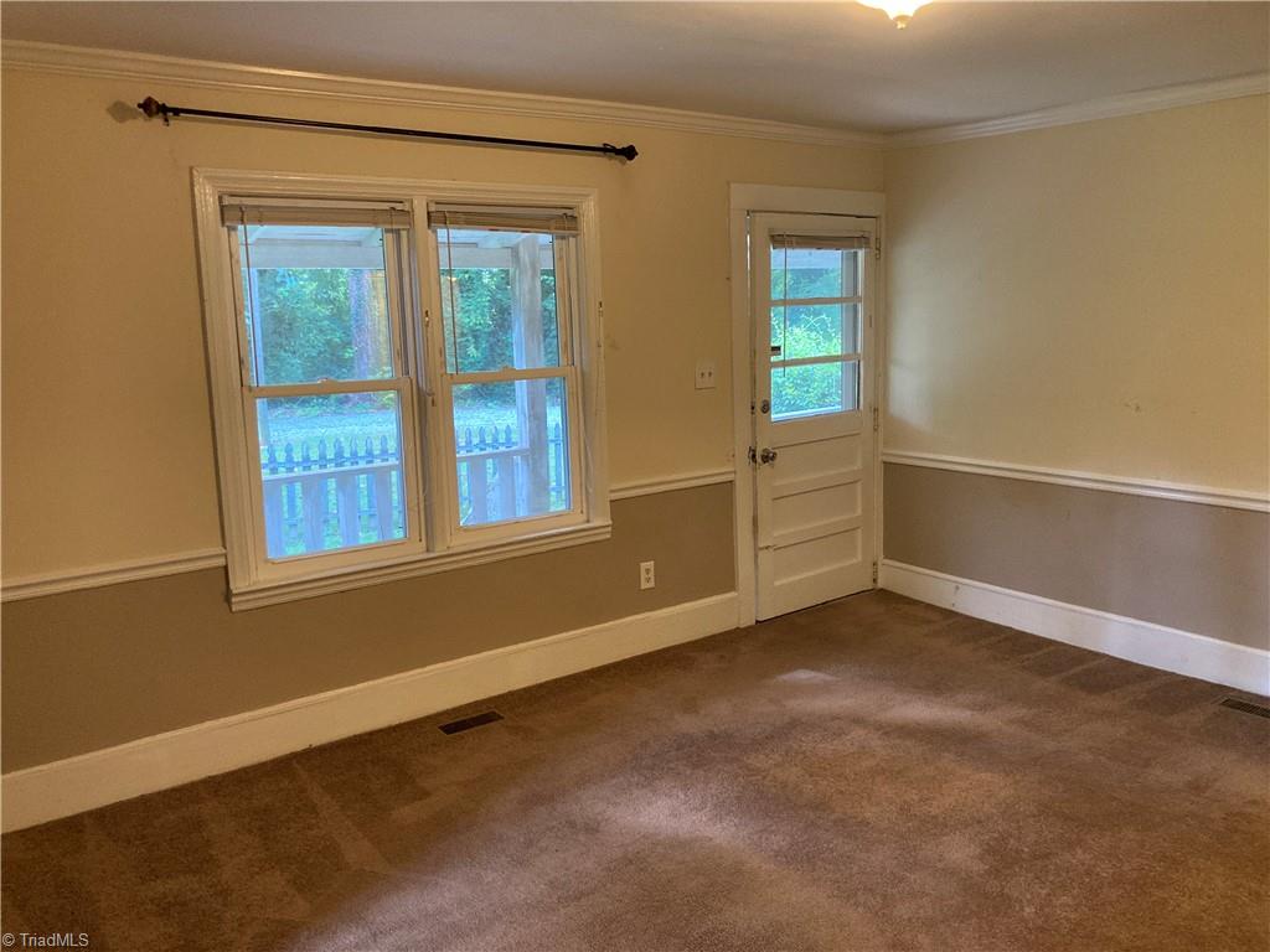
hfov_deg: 63.4
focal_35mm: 28
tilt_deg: -9.3
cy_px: 476
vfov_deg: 49.7
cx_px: 635
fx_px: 1027
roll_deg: +0.3
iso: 320
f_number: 1.8
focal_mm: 3.99
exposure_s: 1/60
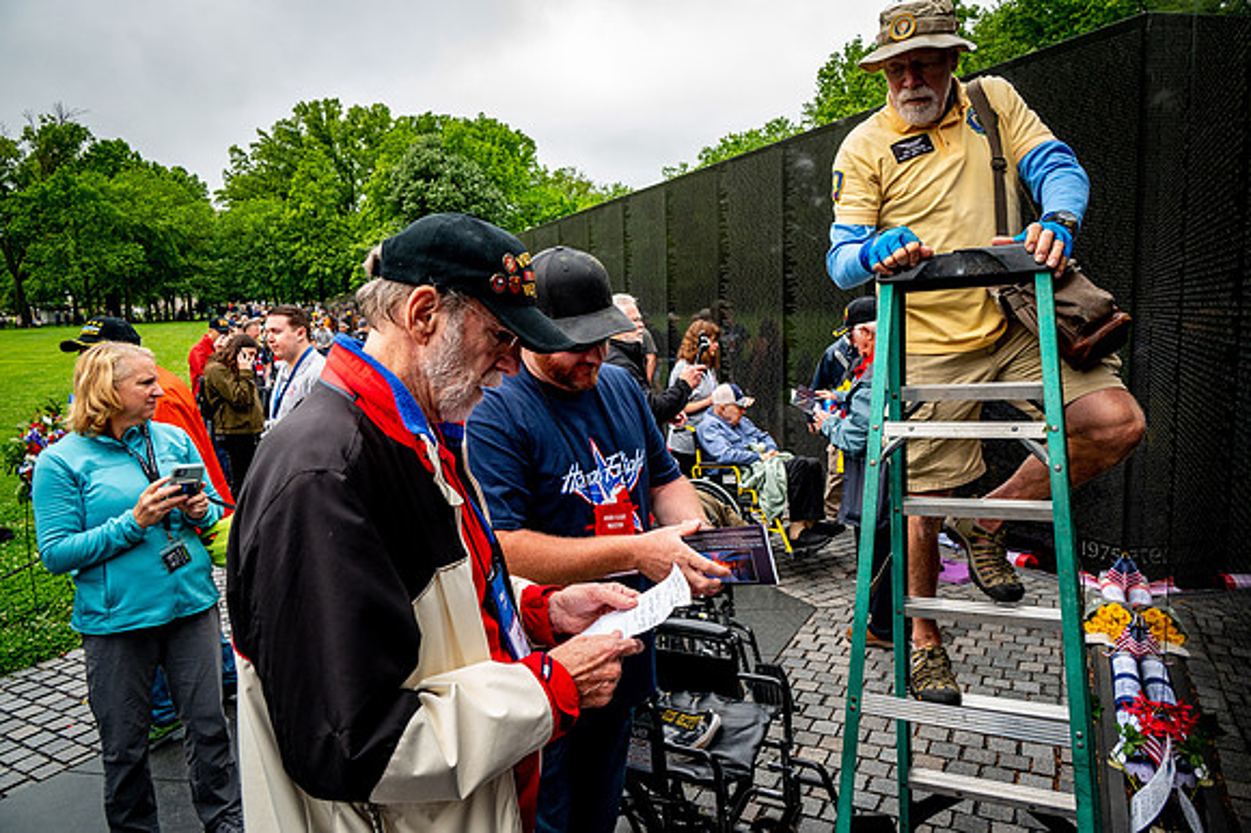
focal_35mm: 24
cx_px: 626
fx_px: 833
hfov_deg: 73.8
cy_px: 416
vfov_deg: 53.1
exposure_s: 1/640
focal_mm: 24
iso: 1000
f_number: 8
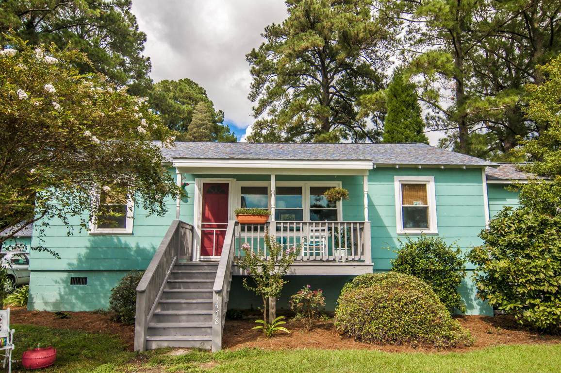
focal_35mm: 22
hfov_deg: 77.4
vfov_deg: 56.0
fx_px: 350
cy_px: 186
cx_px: 280
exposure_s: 1/1000
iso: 250
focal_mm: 15
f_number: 5.6
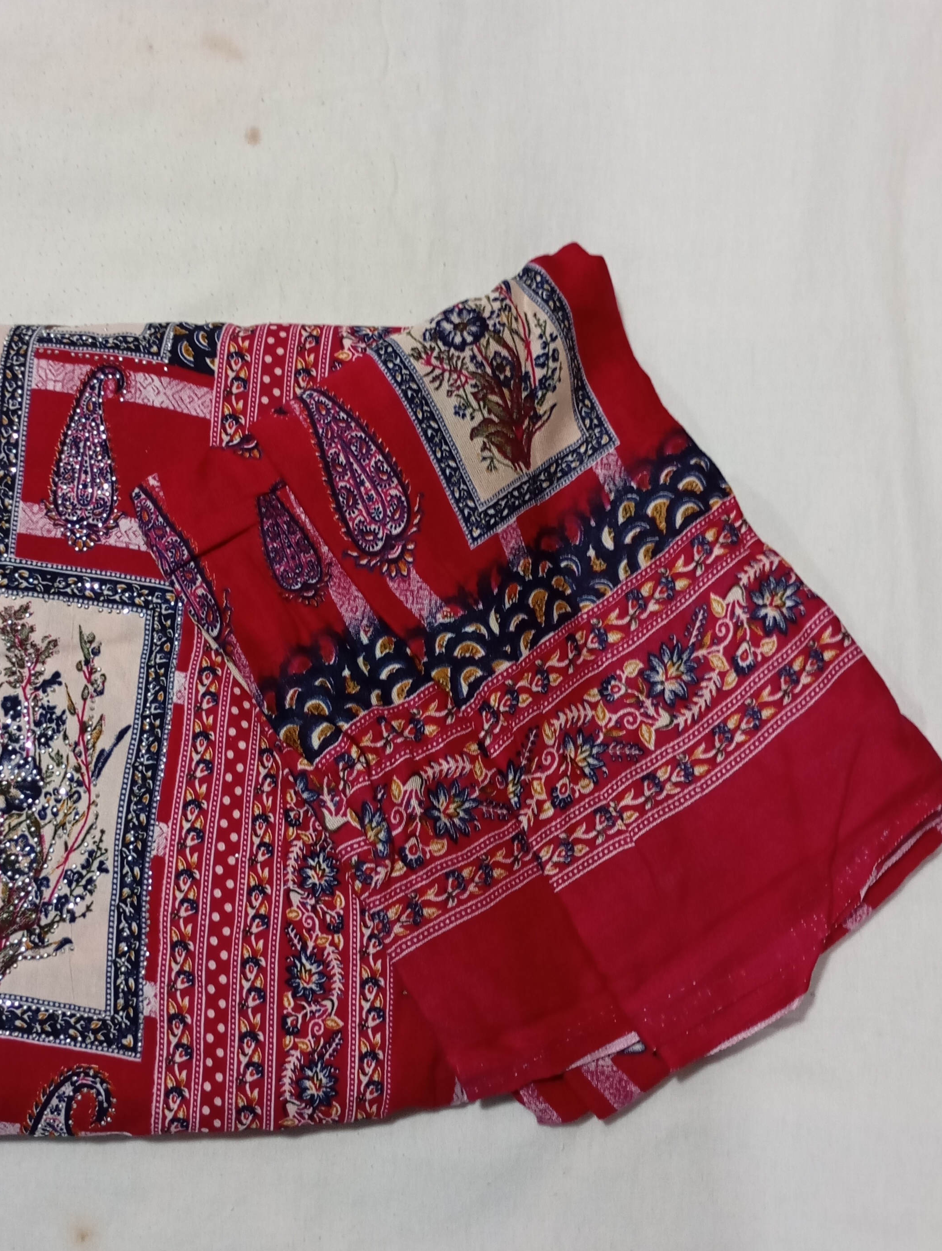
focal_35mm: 41
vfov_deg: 45.7
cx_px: 357
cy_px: 656
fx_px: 1484
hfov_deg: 35.0
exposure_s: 1/25
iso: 1249
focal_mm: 4.27
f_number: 1.8
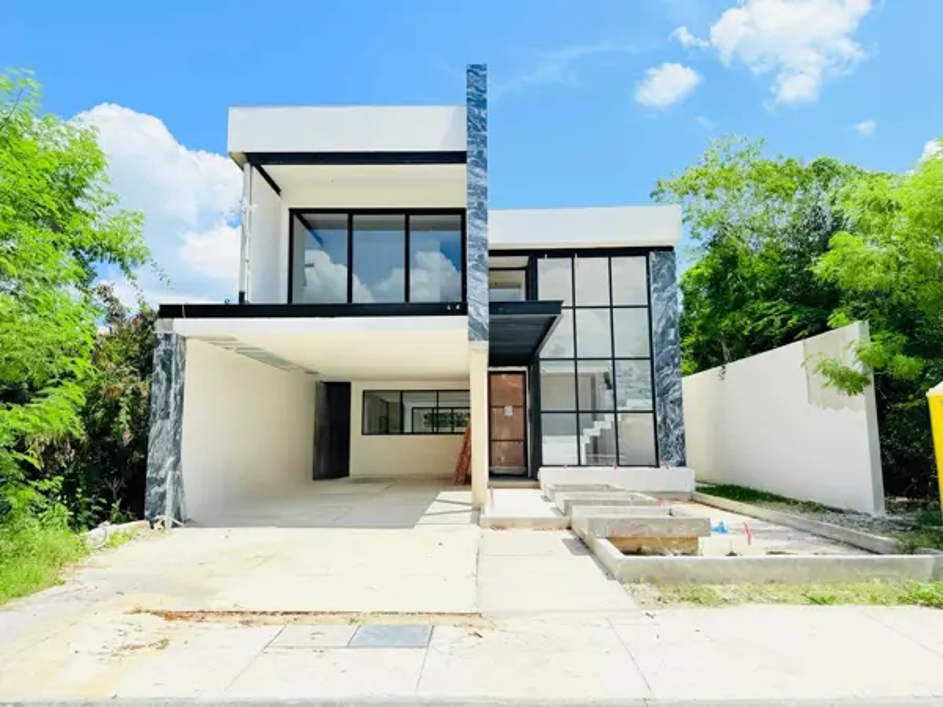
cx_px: 472
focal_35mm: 24
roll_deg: +0.3
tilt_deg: +7.7
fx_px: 654
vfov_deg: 56.8
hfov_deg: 71.6
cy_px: 354
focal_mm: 6.76
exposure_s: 1/7353
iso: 80
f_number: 1.78
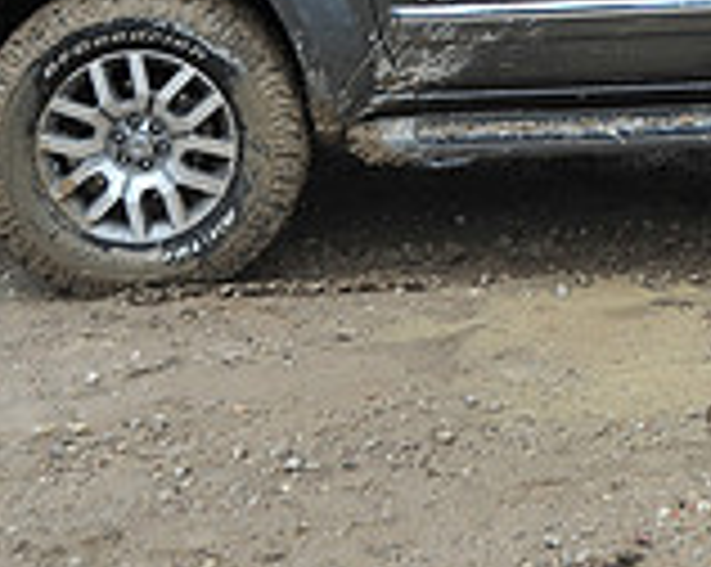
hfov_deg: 18.4
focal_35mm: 100
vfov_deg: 14.3
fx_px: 2102
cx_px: 796
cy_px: -284
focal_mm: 29
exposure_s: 1/640
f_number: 6.3
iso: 200
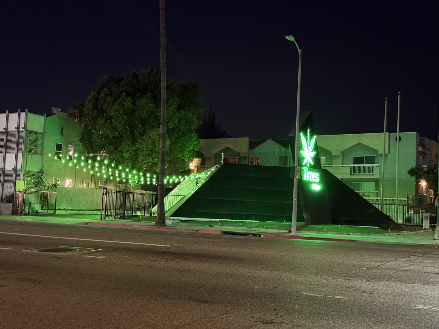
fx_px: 609
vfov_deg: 30.3
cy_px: 164
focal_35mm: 48
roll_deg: -3.5
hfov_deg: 39.7
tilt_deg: +5.3
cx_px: 220
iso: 1000
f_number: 1.78
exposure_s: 1/20
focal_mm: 6.76
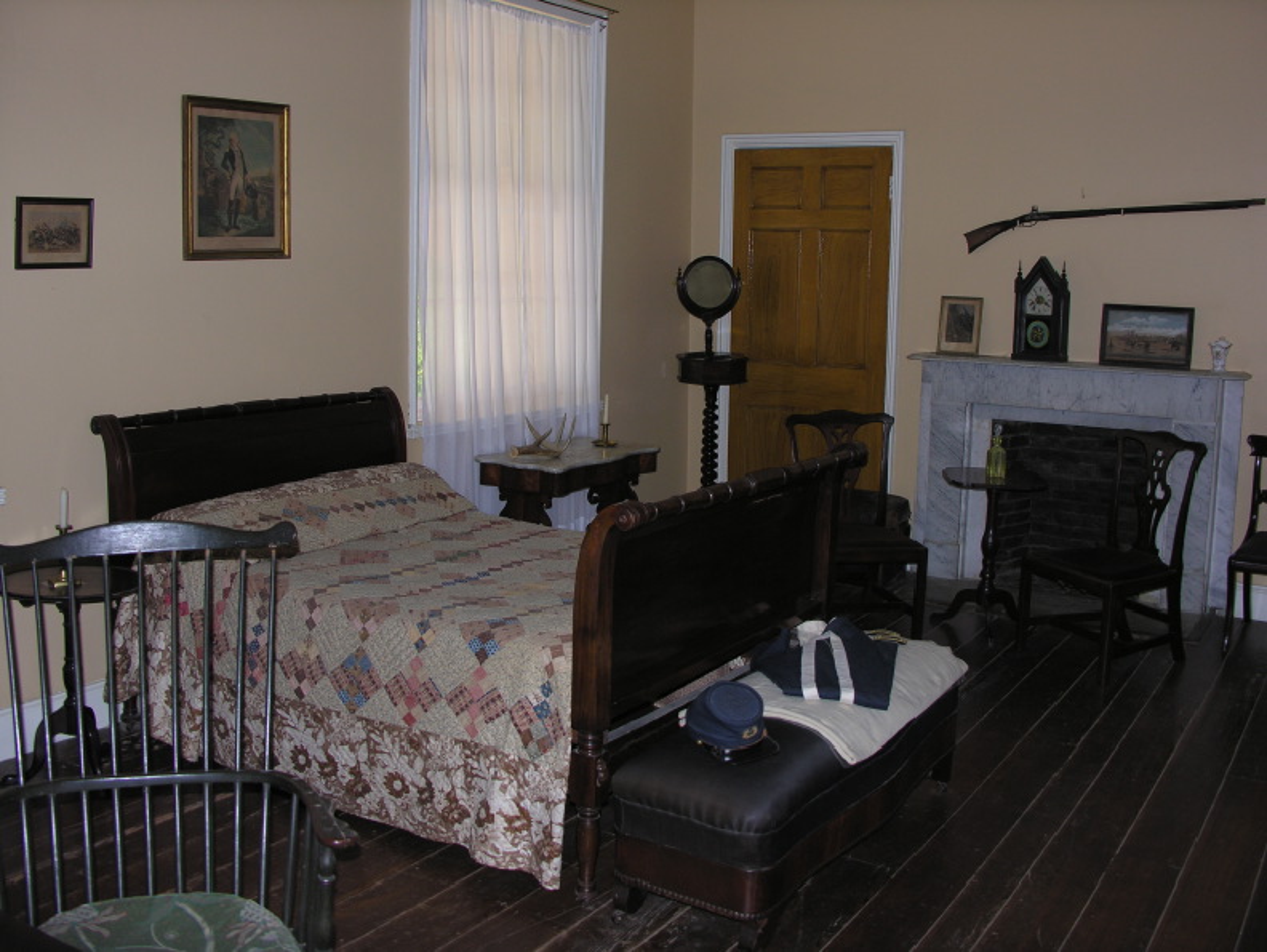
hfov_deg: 52.6
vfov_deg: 40.7
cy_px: 476
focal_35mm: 35
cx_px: 634
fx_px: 1282
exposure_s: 1/60.1
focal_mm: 8.9
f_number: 2.8
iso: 63
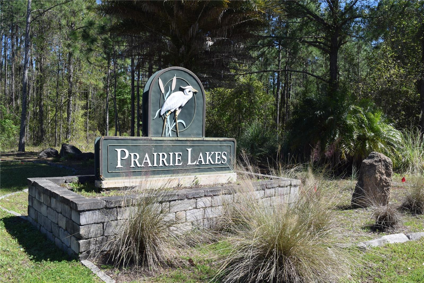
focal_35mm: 27
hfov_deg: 67.4
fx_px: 318
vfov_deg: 47.9
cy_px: 142
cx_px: 212
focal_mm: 18
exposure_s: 1/320
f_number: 9
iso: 200
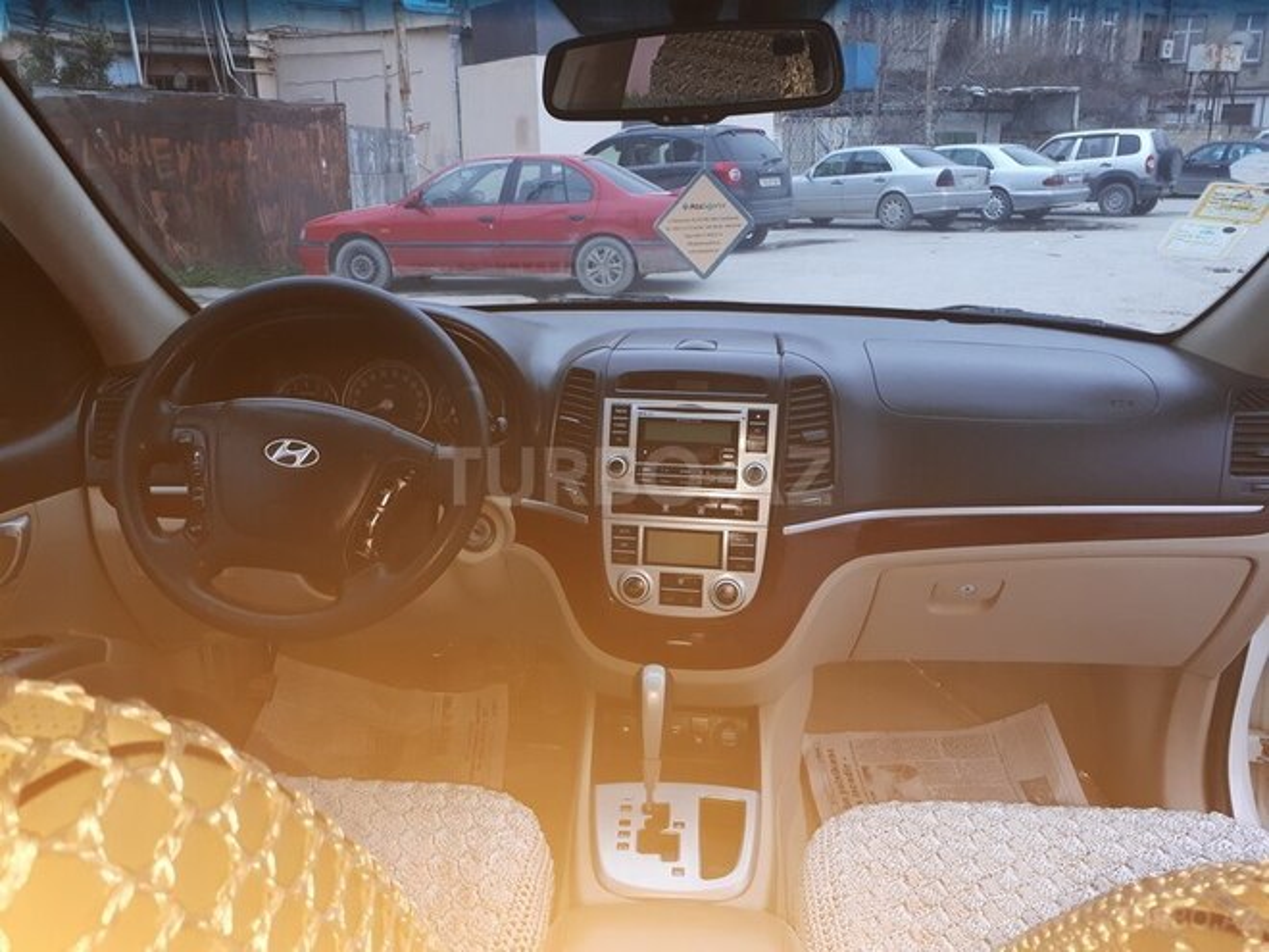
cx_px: 634
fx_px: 990
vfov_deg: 51.4
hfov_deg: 65.3
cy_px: 476
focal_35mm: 27
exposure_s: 1/30
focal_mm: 3.6
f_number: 1.9
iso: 64
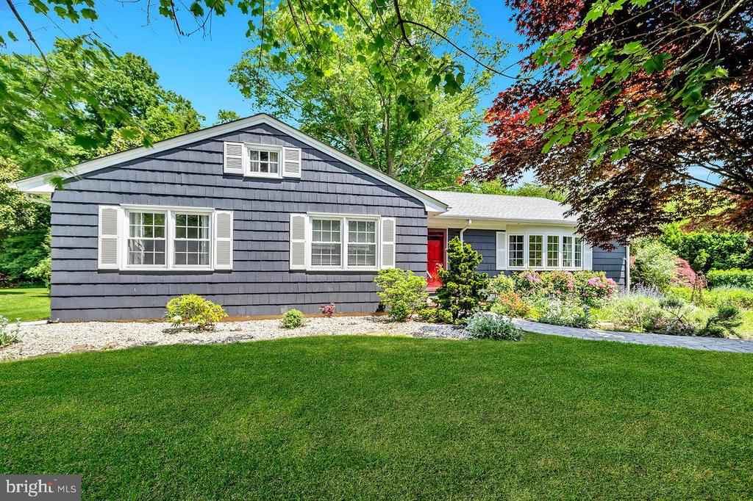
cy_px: 250
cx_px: 376
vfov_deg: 81.2
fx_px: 293
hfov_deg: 104.3
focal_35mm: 14
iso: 100
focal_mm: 14
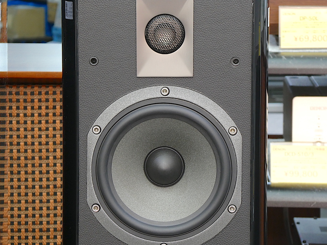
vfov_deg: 9.3
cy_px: 122
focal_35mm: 160
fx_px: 1511
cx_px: 164
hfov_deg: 12.3
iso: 200
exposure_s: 1/5
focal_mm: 28.7
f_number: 5.5
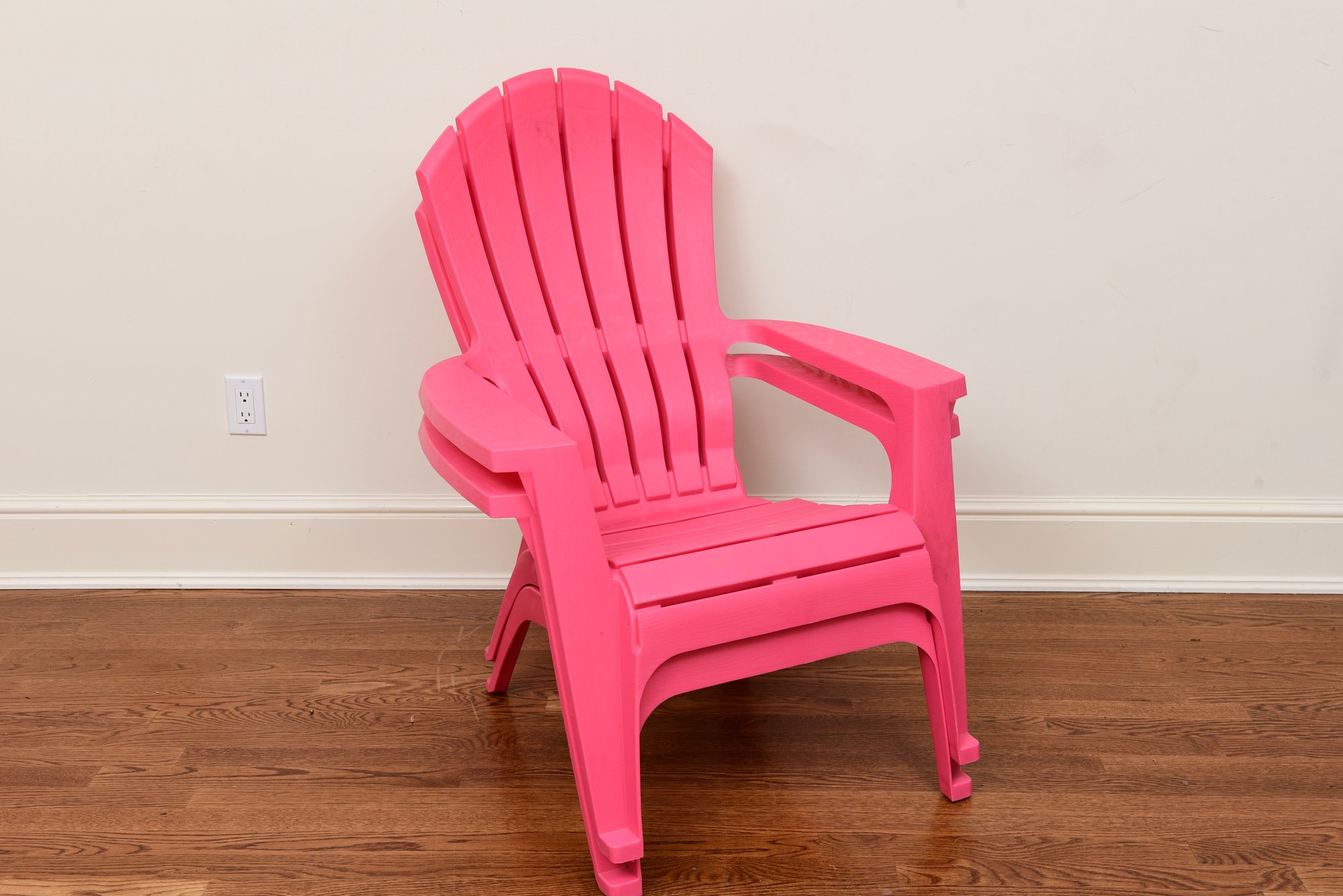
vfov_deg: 33.4
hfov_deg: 48.4
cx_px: 672
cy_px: 448
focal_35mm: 40
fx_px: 1493
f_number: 9
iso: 125
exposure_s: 1/160
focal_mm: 40
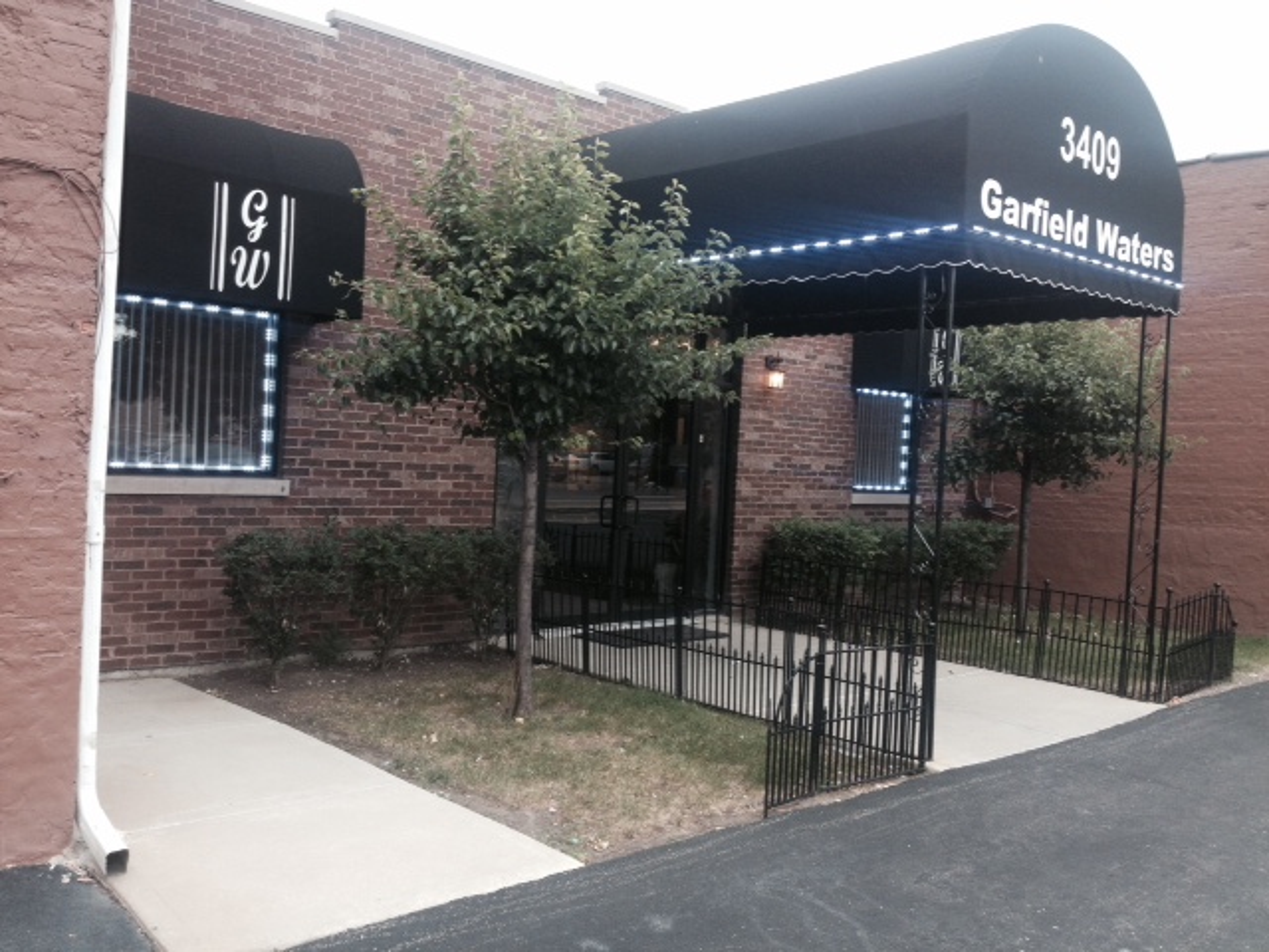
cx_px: 634
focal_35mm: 35
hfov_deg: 52.6
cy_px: 476
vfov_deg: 40.7
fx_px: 1283
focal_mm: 4.28
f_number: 2.4
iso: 50
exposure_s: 1/120
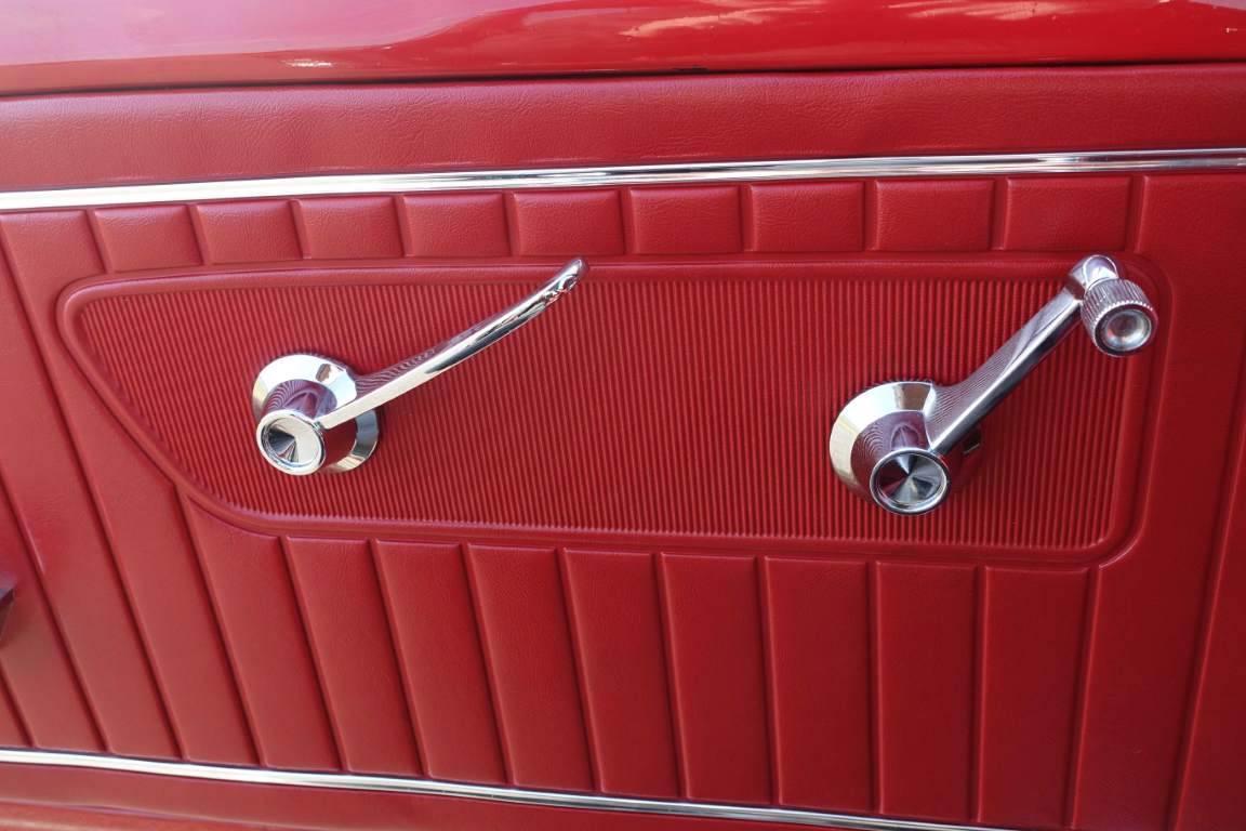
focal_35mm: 31
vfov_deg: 42.3
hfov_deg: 60.3
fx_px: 1073
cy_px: 416
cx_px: 623
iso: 125
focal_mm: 11.45
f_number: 4
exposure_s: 1/80
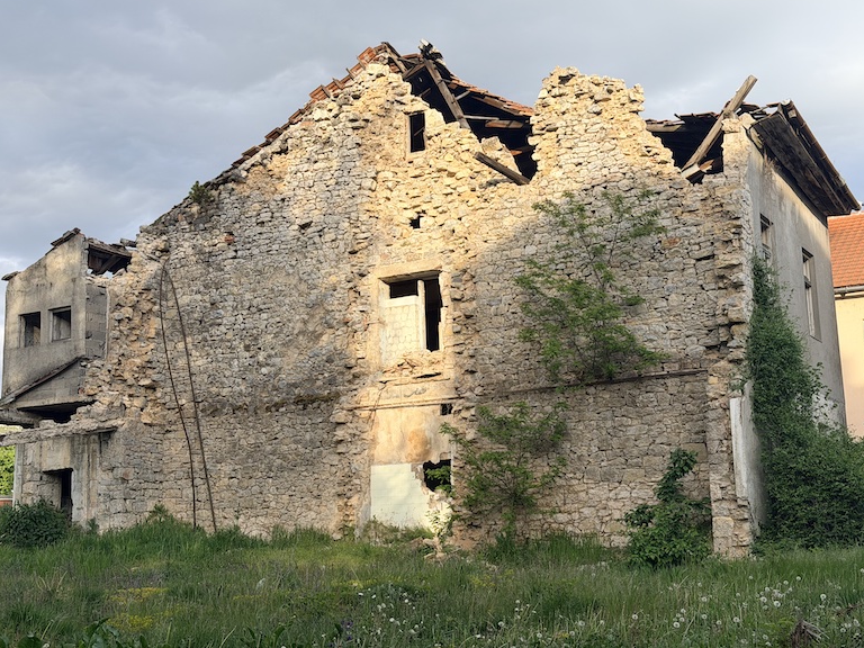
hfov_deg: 38.2
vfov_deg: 29.1
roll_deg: +1.6
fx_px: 1248
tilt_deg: +12.2
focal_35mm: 50
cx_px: 430
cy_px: 312
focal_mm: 6.76
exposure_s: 1/1027
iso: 64
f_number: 1.78
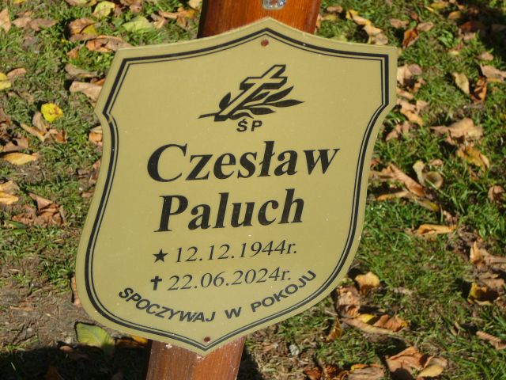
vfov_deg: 18.0
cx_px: 253
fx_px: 1199
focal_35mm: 82
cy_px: 190
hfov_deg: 23.8
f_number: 3.8
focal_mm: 12.2
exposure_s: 1/500
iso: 80
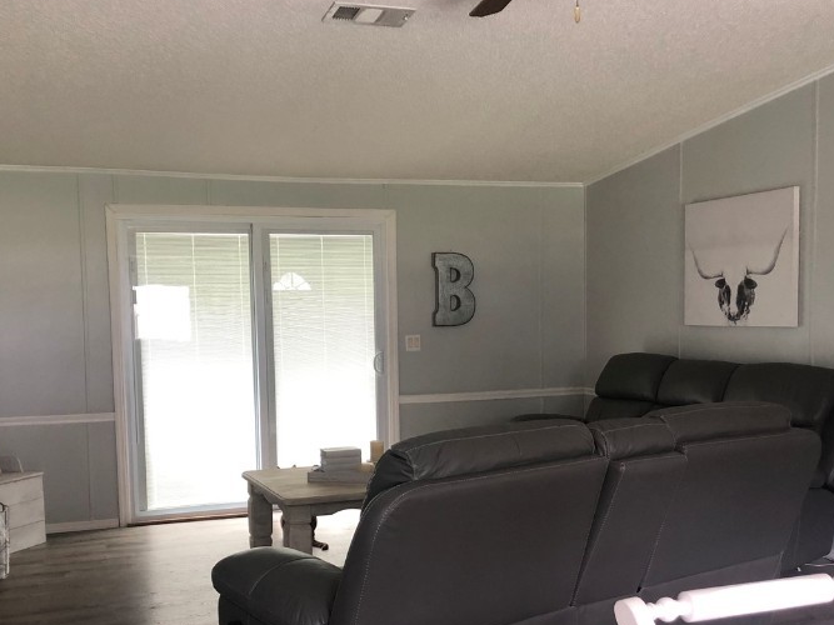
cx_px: 410
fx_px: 1036
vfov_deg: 33.3
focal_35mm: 43
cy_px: 421
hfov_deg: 43.9
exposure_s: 1/15
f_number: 1.8
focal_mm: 3.99
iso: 40
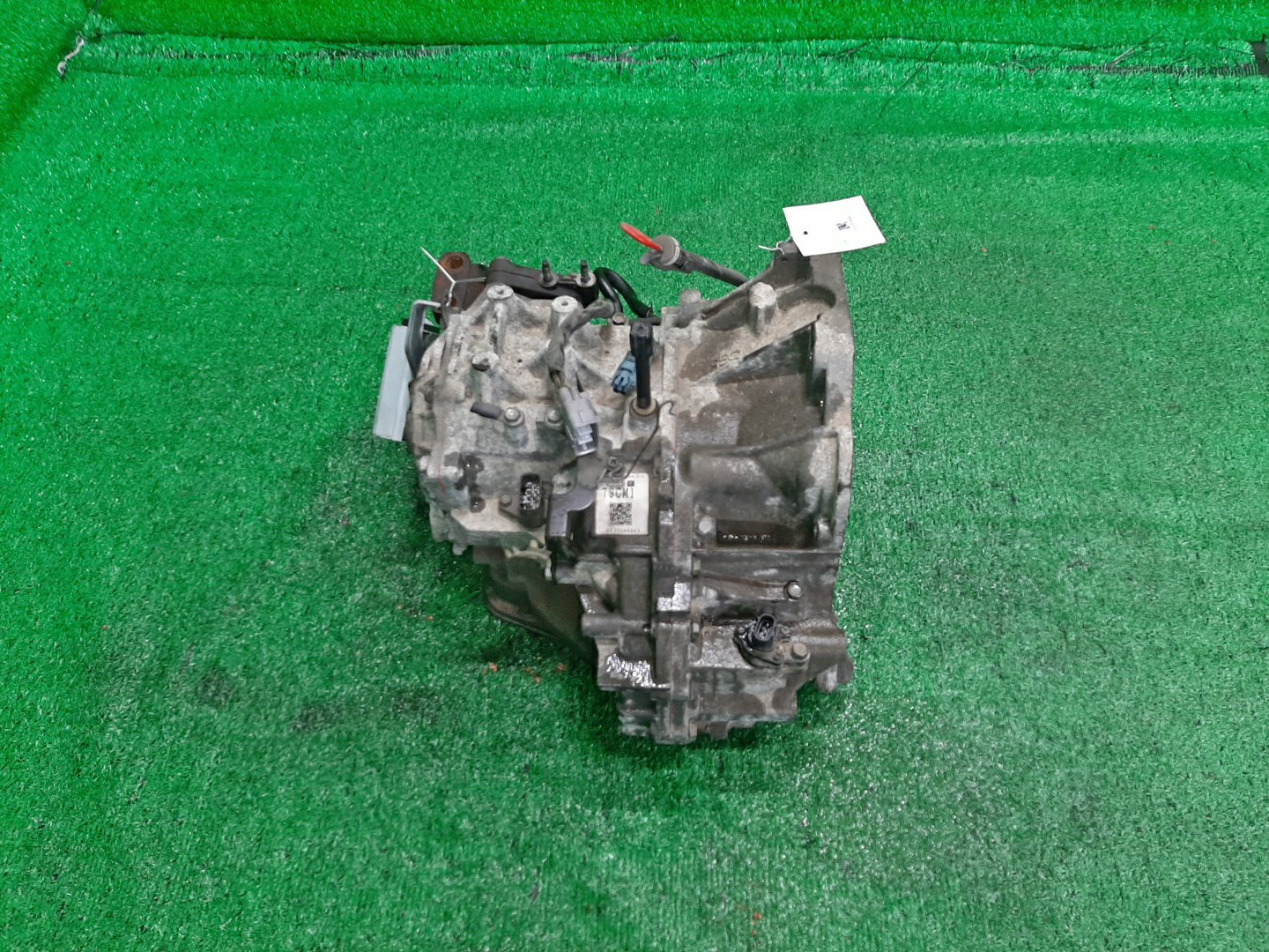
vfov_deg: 53.1
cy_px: 476
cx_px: 634
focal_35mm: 26
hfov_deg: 67.3
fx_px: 953
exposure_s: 1/50
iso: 97
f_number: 1.7
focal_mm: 3.93
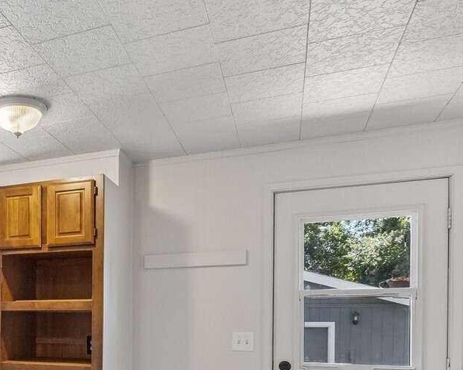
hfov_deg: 41.8
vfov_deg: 36.9
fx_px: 521
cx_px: 3
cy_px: 325
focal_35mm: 38
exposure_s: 1/30
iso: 1000
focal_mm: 10
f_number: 9
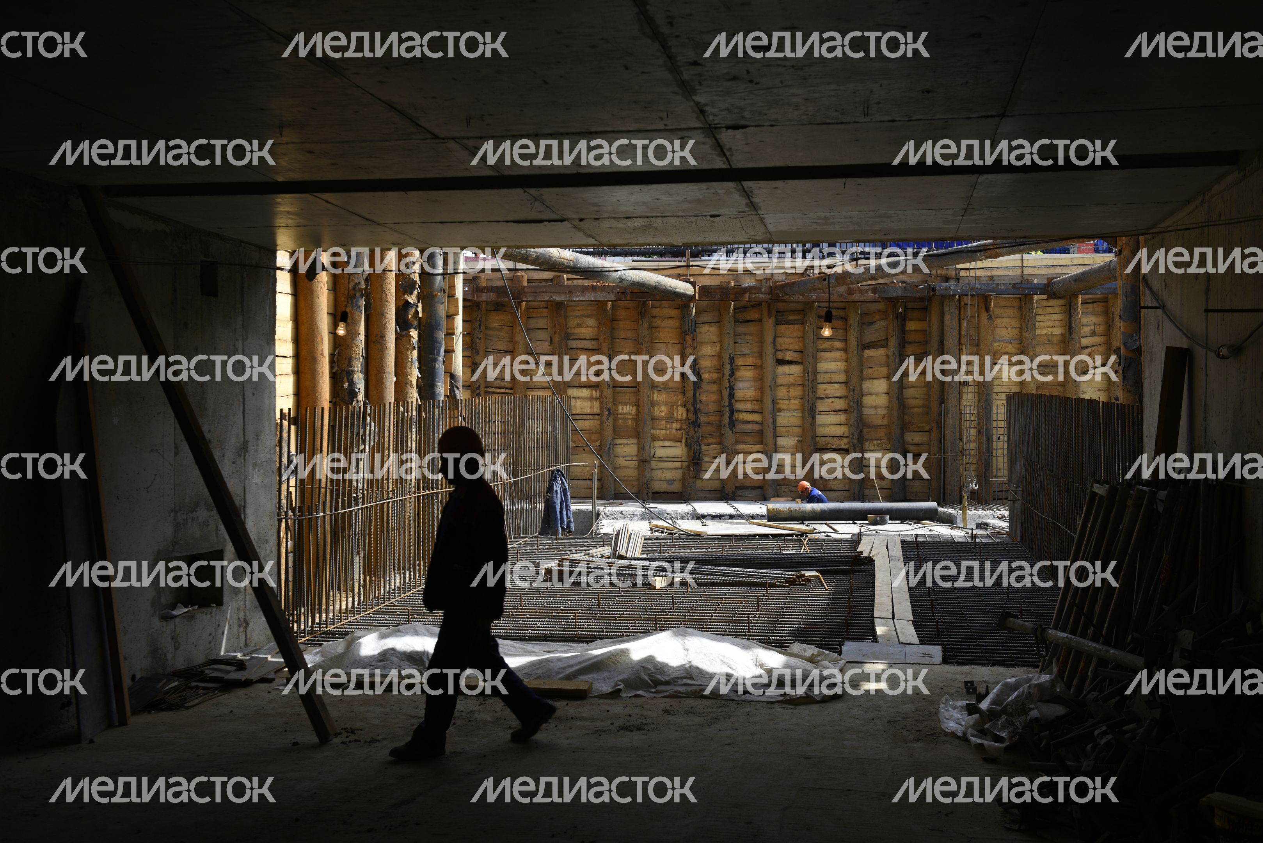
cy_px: 422
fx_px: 1333
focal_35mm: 38
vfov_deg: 35.1
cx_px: 632
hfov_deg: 50.7
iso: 100
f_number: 5.6
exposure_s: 1/160
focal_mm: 38
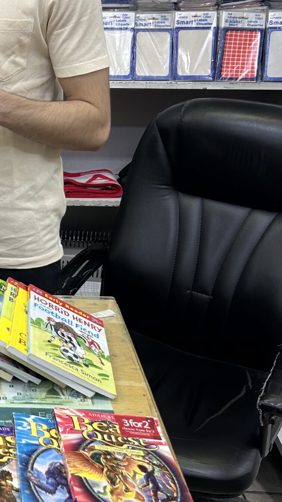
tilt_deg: -24.3
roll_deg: +0.4
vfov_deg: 38.5
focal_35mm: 54
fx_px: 718
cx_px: -72
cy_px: 252
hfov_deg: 20.5
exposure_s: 1/100
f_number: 1.5
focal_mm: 5.7
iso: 64
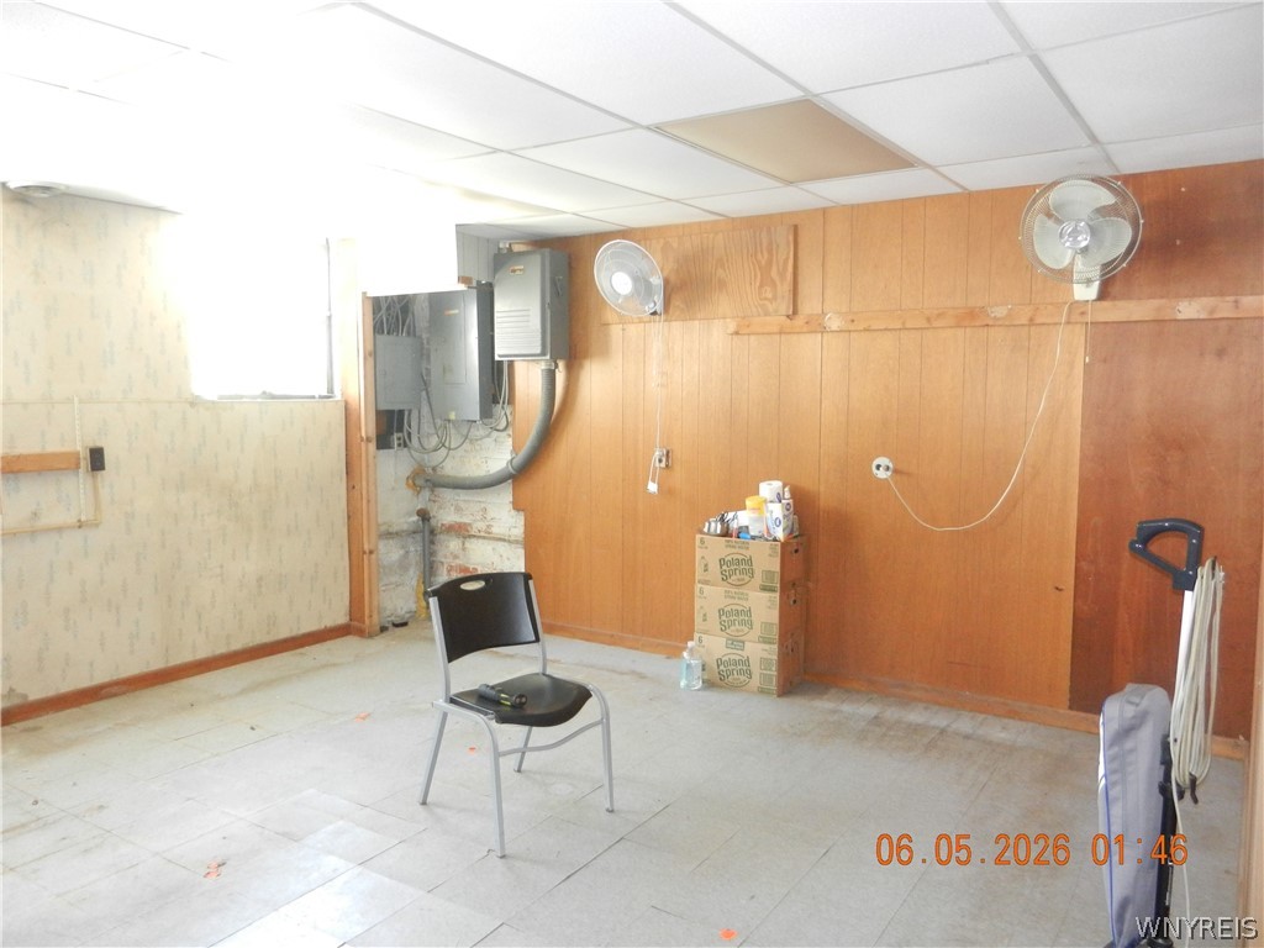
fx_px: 913
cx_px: 632
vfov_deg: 54.9
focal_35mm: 25
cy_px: 474
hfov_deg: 69.4
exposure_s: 1/30
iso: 500
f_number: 3.5
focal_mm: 4.5
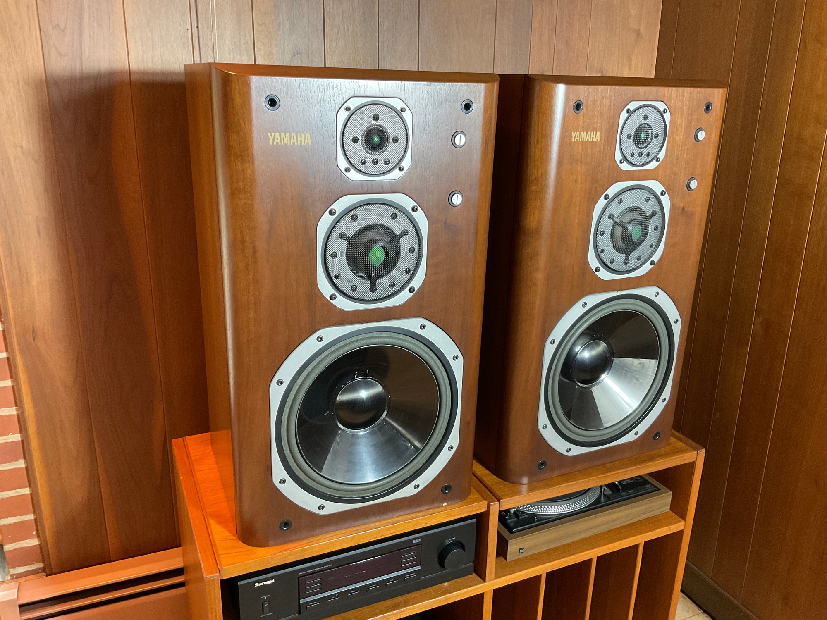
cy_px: 310
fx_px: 693
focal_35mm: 29
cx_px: 414
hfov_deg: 61.7
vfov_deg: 48.2
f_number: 1.8
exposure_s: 1/60
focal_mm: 3
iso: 200
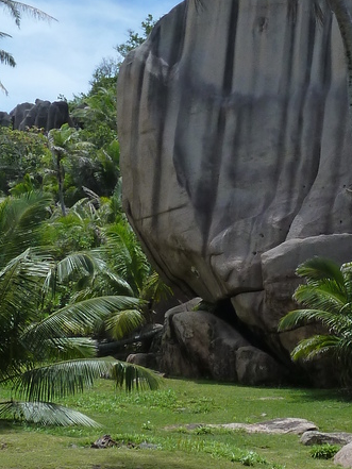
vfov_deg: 28.3
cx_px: 322
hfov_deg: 21.1
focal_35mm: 68
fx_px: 922
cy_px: 137
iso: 125
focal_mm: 4.1
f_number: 5
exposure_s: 1/400
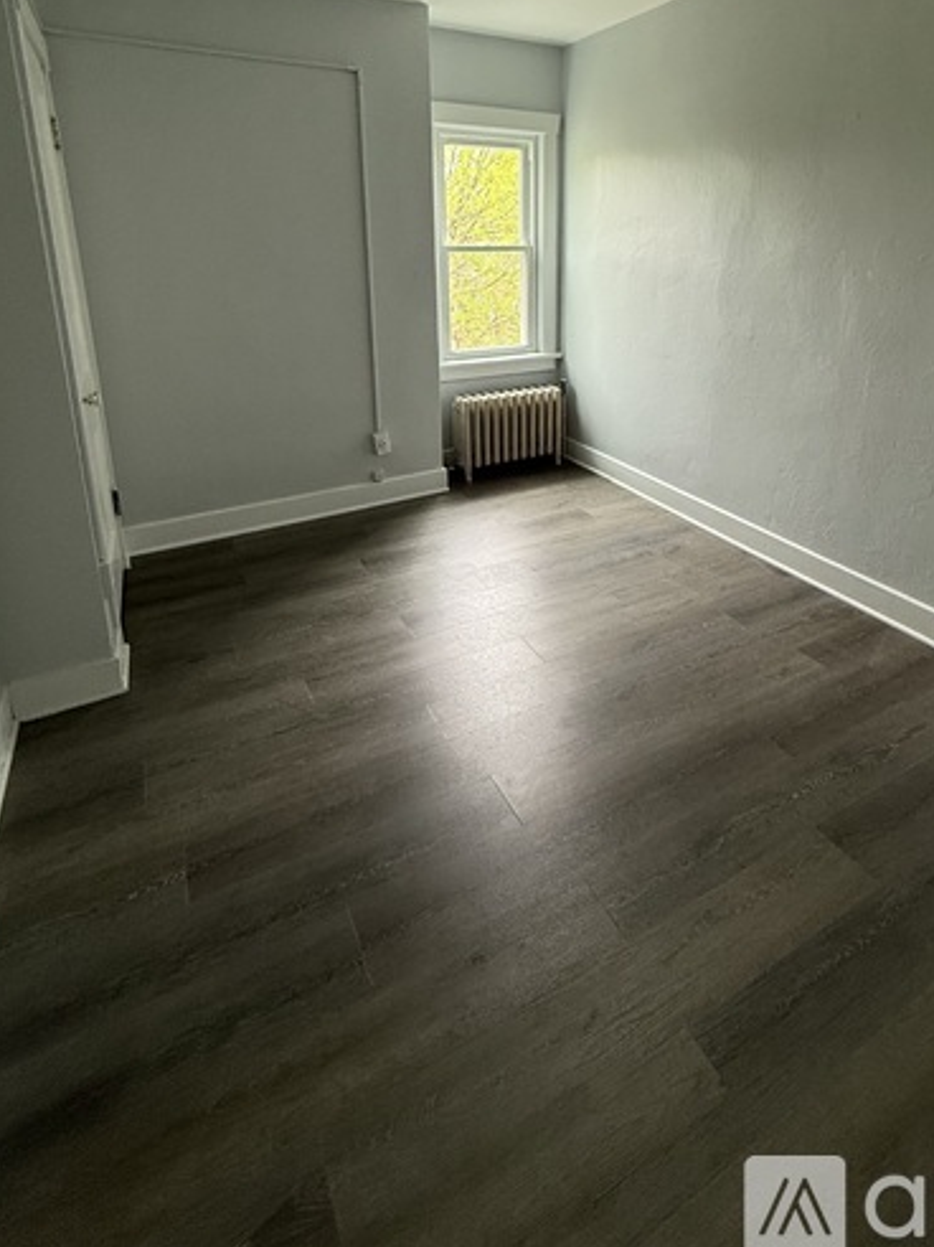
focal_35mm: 19
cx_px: 520
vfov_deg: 81.7
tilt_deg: -13.3
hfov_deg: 68.4
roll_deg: +0.7
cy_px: 410
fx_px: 684
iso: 250
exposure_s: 1/120
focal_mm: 2.22
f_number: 2.2
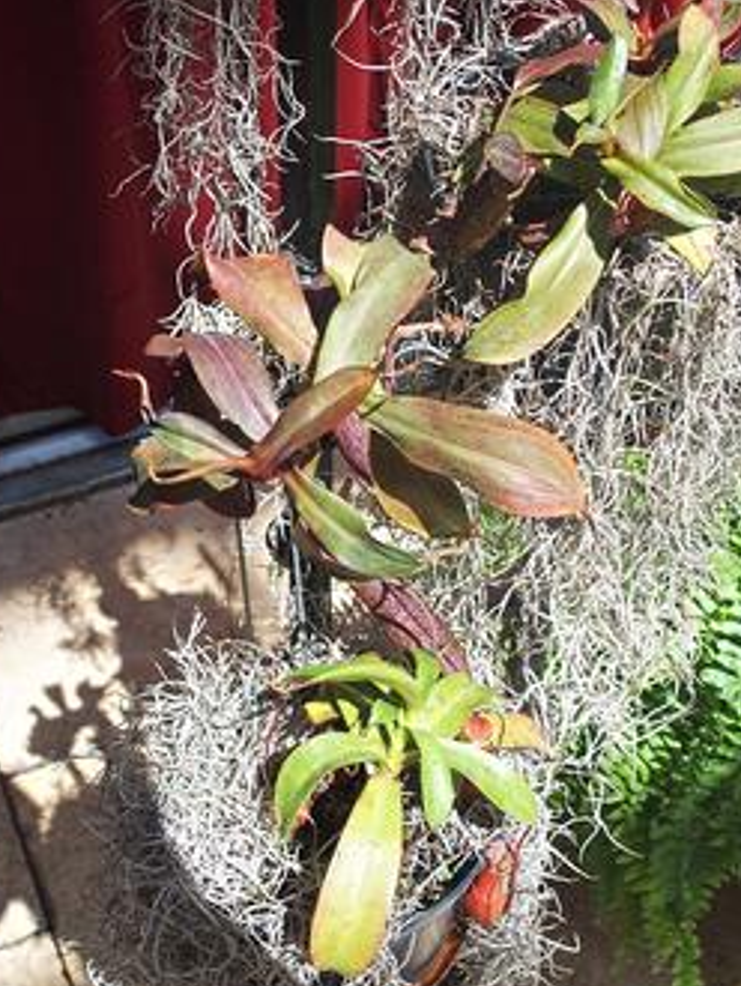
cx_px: 308
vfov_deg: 41.1
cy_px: 433
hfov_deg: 31.5
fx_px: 1311
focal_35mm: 46
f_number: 3.5
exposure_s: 1/400
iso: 100
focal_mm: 8.1
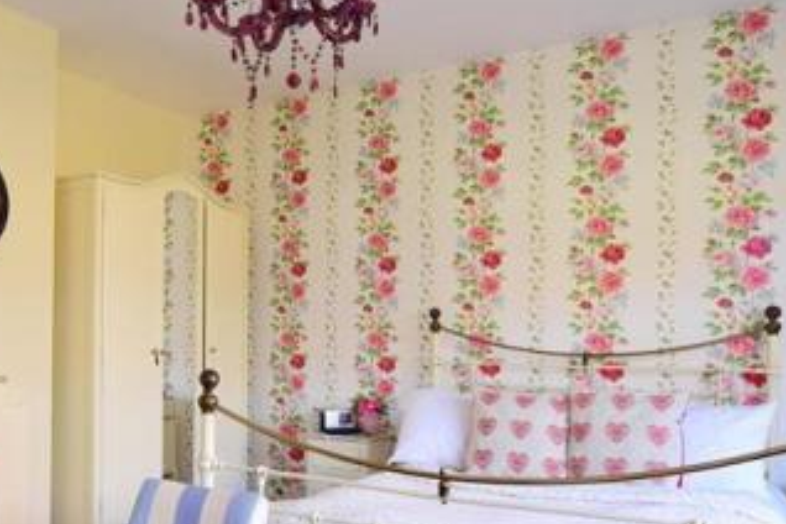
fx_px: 743
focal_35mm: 34
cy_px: 332
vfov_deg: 38.6
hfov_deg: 53.8
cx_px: 220
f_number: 6.3
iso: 200
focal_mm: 11
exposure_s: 1/4
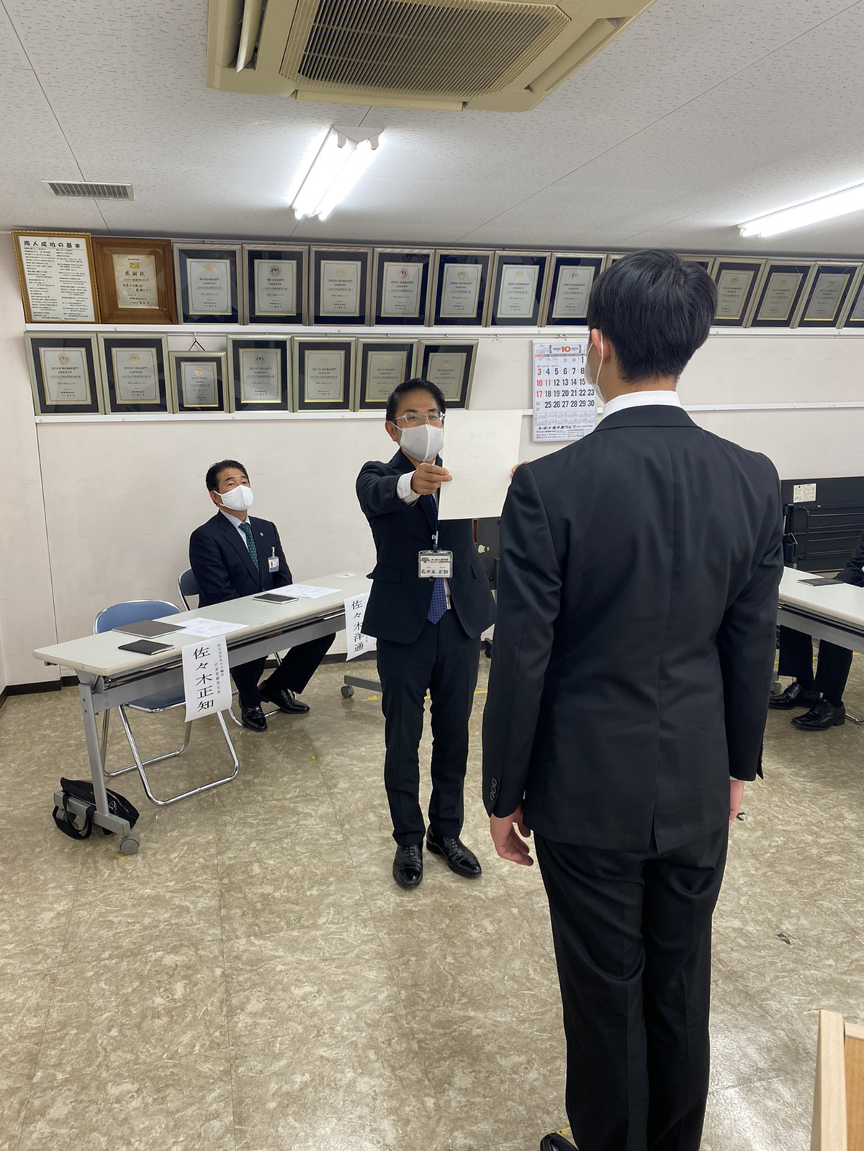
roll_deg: +1.1
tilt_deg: -9.3
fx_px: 865
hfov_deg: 53.1
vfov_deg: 67.3
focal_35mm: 26
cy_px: 576
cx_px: 432
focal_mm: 4.25
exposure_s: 1/60
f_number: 1.8
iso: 64
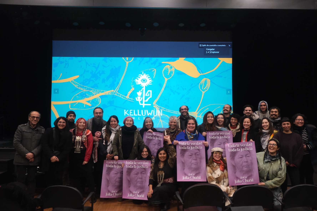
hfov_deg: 60.3
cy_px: 106
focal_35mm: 31
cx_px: 158
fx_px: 273
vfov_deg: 42.3
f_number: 4
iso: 4000
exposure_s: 1/60
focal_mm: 20.5
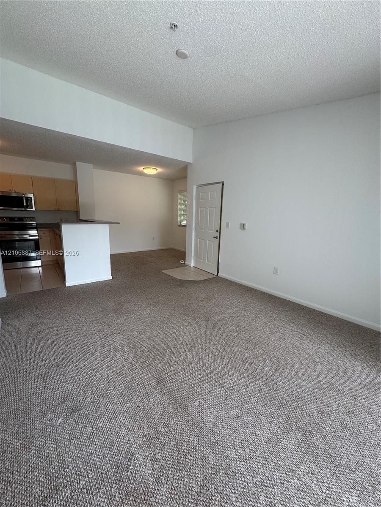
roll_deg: -1.9
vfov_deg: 102.1
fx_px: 205
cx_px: 190
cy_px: 254
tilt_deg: -11.0
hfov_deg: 85.7
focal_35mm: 14
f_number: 2.2
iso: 64
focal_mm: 2.22
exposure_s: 1/120
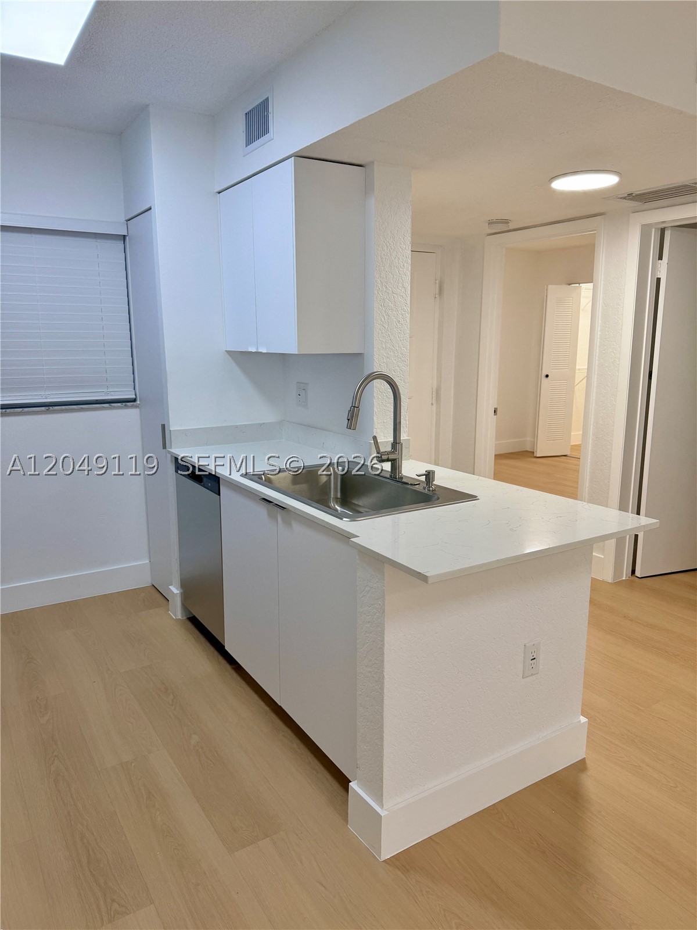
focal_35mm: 24
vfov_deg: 71.6
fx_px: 644
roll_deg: +0.6
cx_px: 348
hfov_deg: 56.8
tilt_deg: -11.0
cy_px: 465
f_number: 1.78
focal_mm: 6.76
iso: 100
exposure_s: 1/144
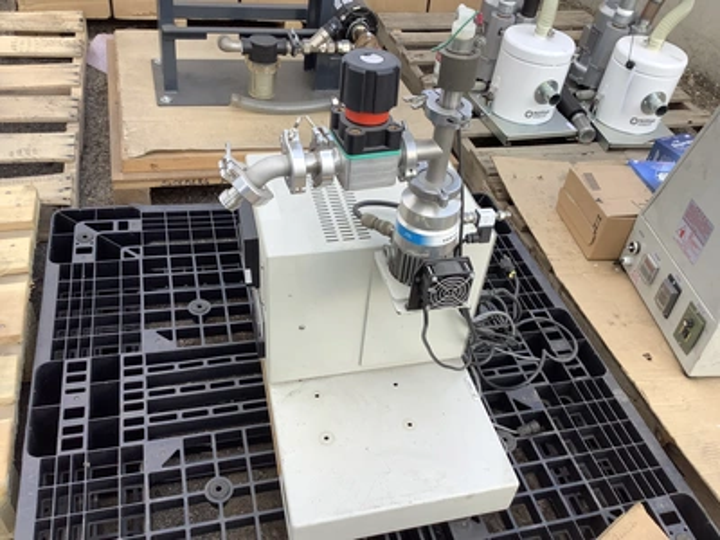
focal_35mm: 31
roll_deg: -11.0
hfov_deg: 58.4
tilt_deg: -40.7
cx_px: 360
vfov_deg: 45.4
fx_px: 645
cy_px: 270
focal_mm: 3.3
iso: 25
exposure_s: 1/205
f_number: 2.4
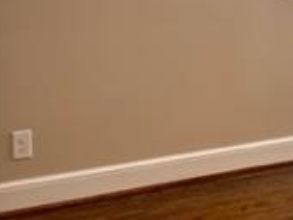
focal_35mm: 97
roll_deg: -2.2
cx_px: 288
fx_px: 821
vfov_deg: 15.2
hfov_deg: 19.7
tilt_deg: -8.5
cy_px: 72
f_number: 1.5
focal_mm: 5.7
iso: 64
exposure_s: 1/120
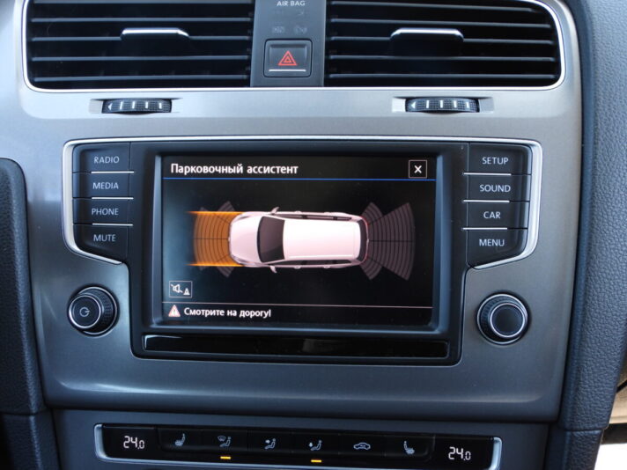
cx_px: 314
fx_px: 688
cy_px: 235
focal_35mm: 38
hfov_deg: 49.0
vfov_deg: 37.7
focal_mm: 6.8
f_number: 3.2
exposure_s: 1/30
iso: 100
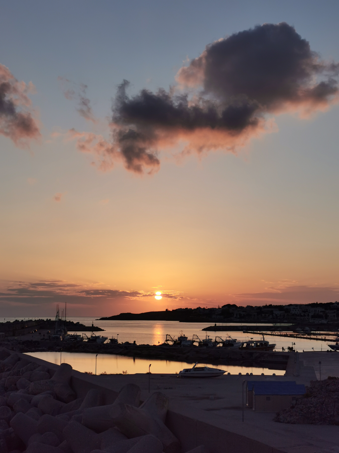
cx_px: 170
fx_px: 653
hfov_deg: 29.1
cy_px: 226
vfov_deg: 38.2
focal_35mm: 50
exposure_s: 1/3968
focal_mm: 5.56
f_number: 1.6
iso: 50
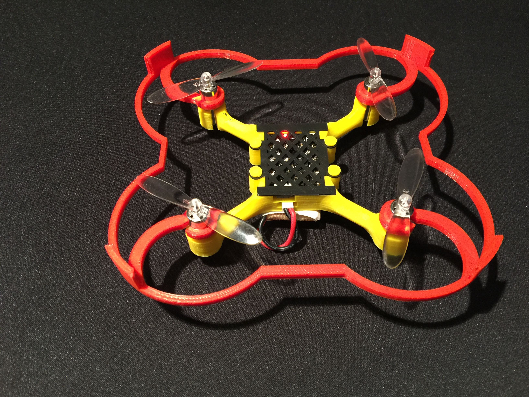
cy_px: 198
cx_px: 264
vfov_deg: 48.2
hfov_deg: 61.7
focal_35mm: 29
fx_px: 443
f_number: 2.2
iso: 125
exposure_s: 1/15
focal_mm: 4.15
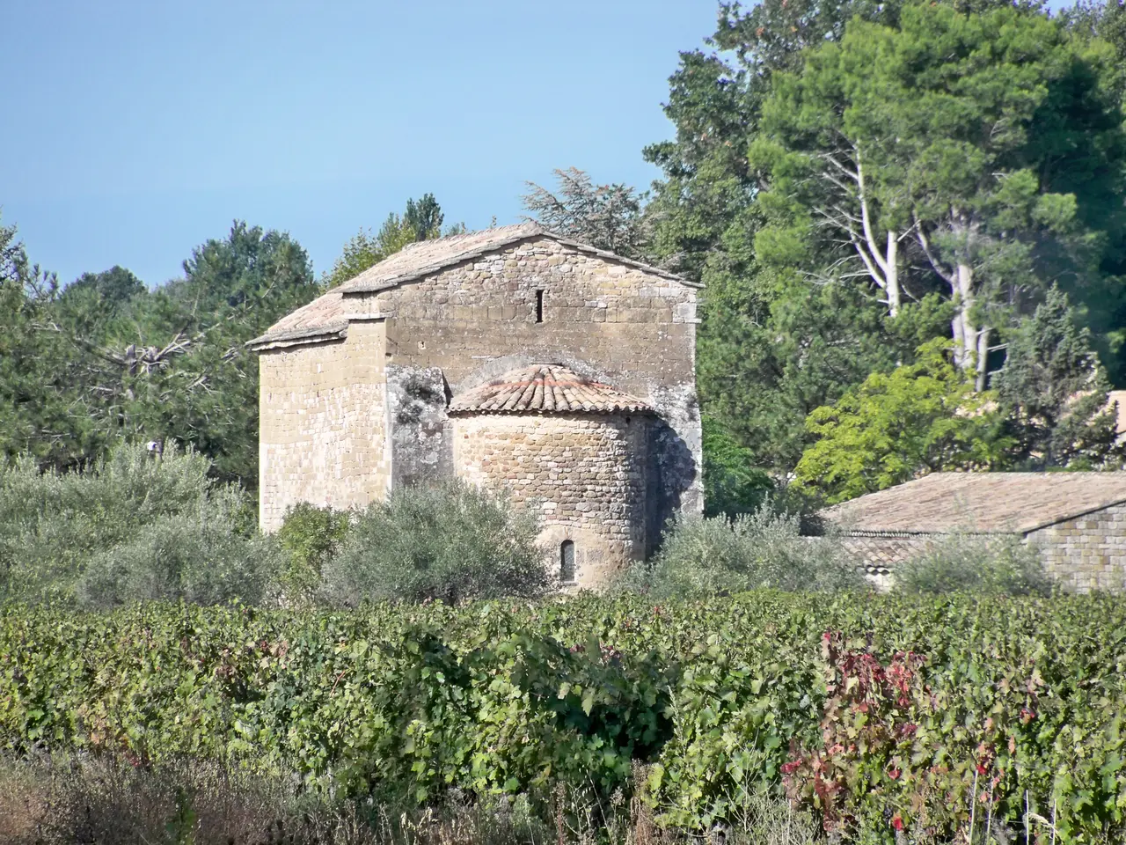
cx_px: 563
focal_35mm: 350
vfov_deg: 4.2
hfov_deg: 5.7
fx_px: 11385
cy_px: 422
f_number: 4.8
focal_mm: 62
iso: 80
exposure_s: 1/320
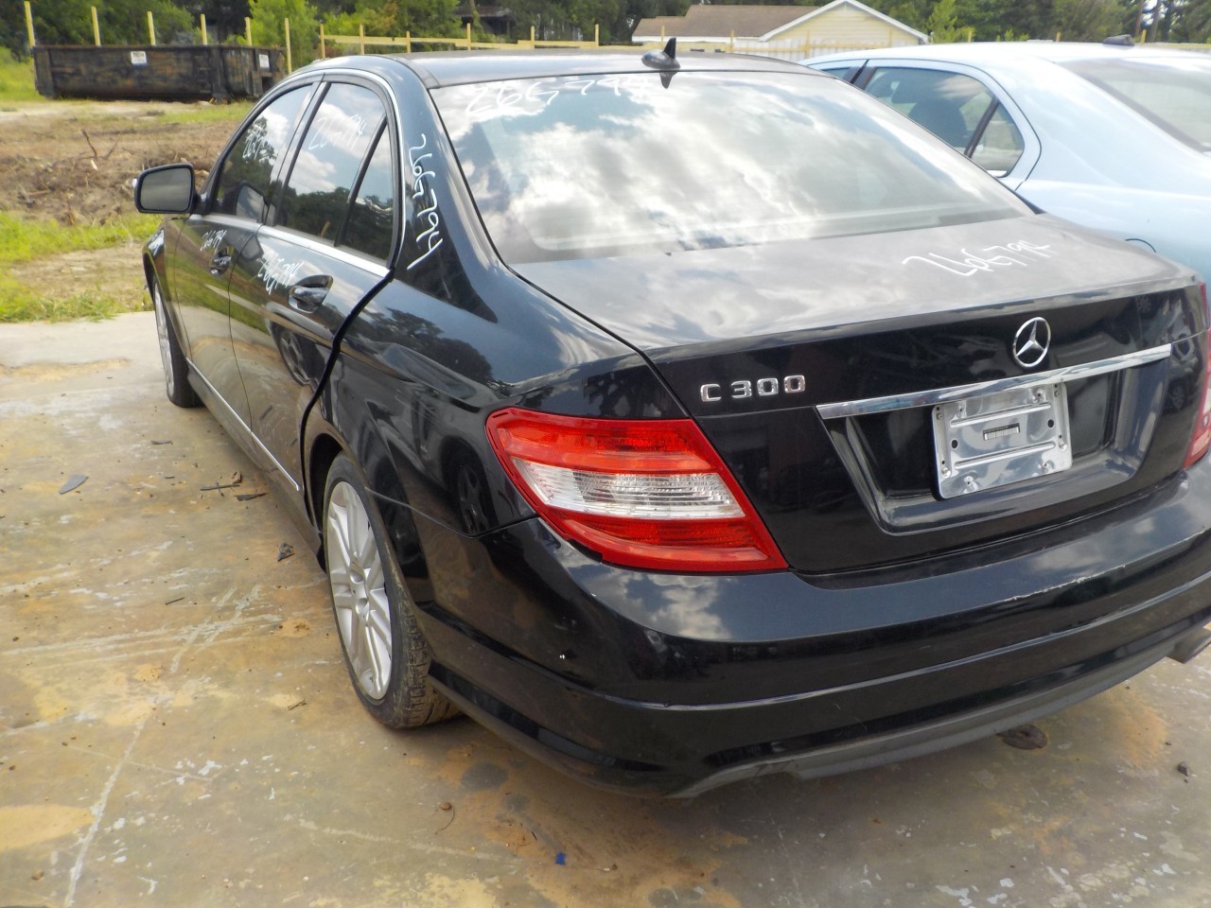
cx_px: 606
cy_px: 454
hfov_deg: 60.0
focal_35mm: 30
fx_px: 1050
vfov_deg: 46.8
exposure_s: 1/400
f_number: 3.3
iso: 125
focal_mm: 4.1
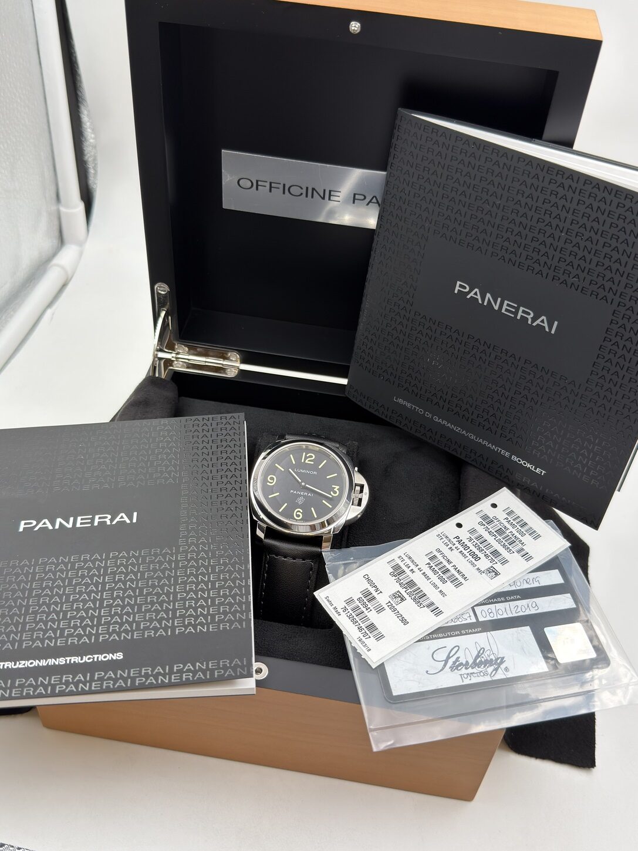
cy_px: 426
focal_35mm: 34
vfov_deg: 54.0
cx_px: 319
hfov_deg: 41.8
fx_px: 835
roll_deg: -6.1
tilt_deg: -43.2
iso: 64
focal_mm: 6.76
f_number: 1.78
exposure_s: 1/432
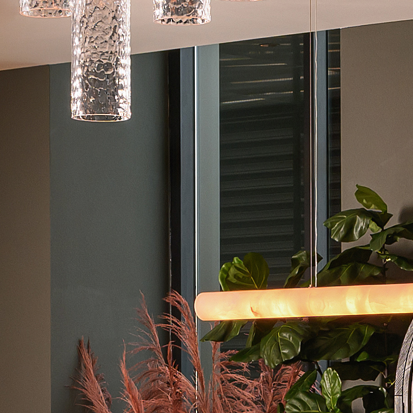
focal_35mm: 208
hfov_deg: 8.4
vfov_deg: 8.3
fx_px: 2808
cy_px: 529
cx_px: 274
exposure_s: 1/60
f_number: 8
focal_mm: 27
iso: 125
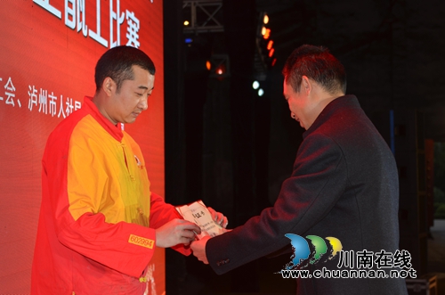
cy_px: 148
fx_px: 833
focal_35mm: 68
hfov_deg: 29.9
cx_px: 222
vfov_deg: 20.1
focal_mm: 45
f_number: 4.2
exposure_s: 1/60
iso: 100
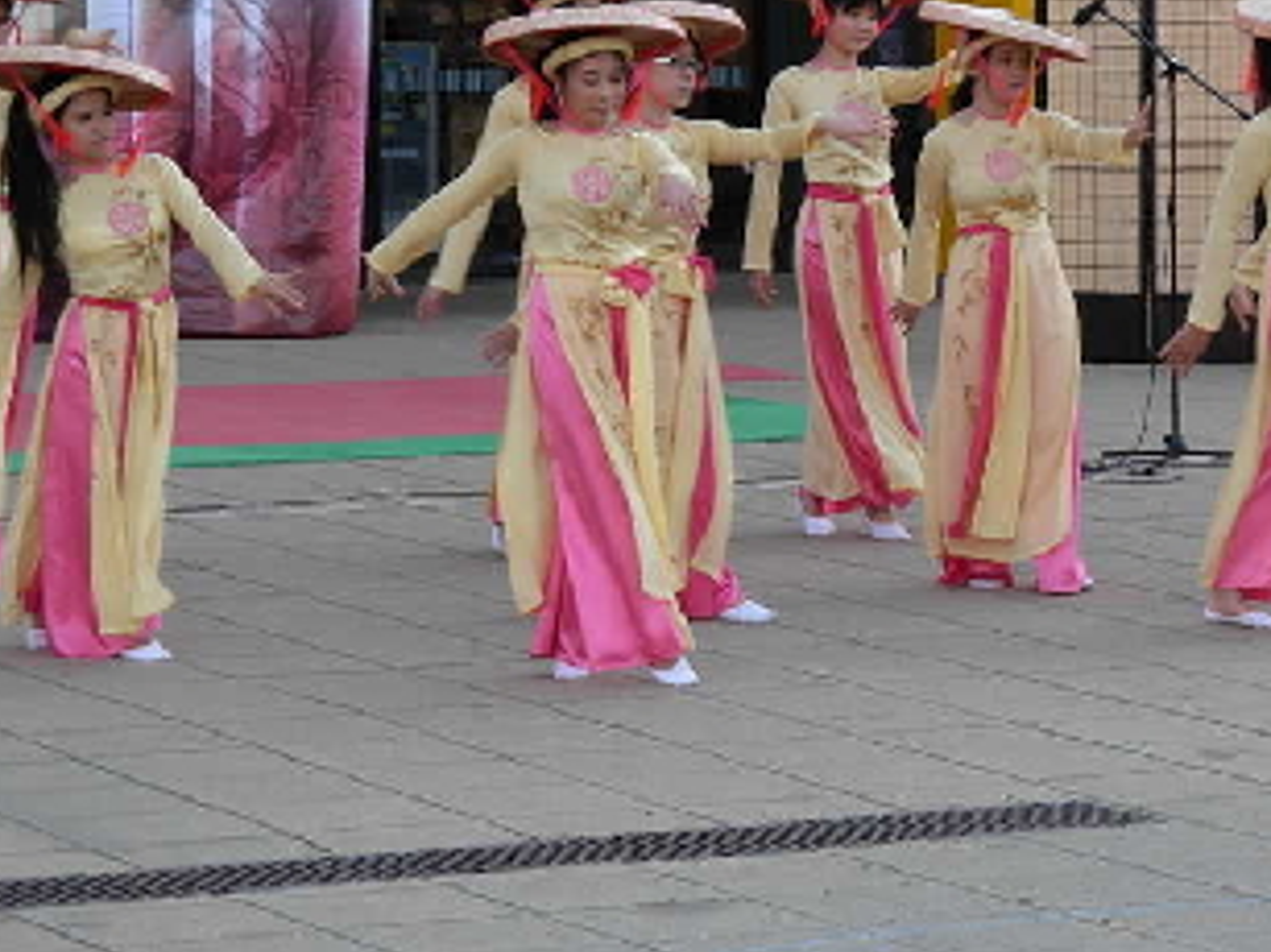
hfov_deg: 11.3
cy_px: 281
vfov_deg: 8.5
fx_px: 6423
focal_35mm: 175
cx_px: 683
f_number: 4.2
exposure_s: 1/65.8
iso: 79
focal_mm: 18.6
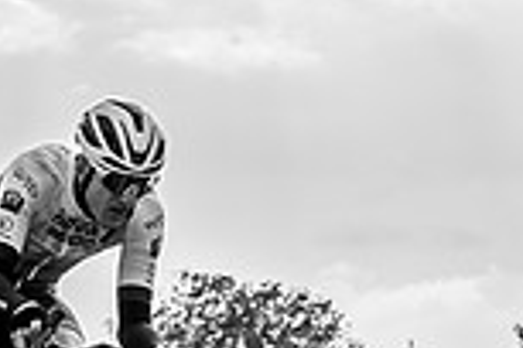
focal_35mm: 367
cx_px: 4
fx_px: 5331
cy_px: 317
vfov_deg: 3.7
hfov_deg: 5.6
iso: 200
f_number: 6.3
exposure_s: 1/500
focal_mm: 68
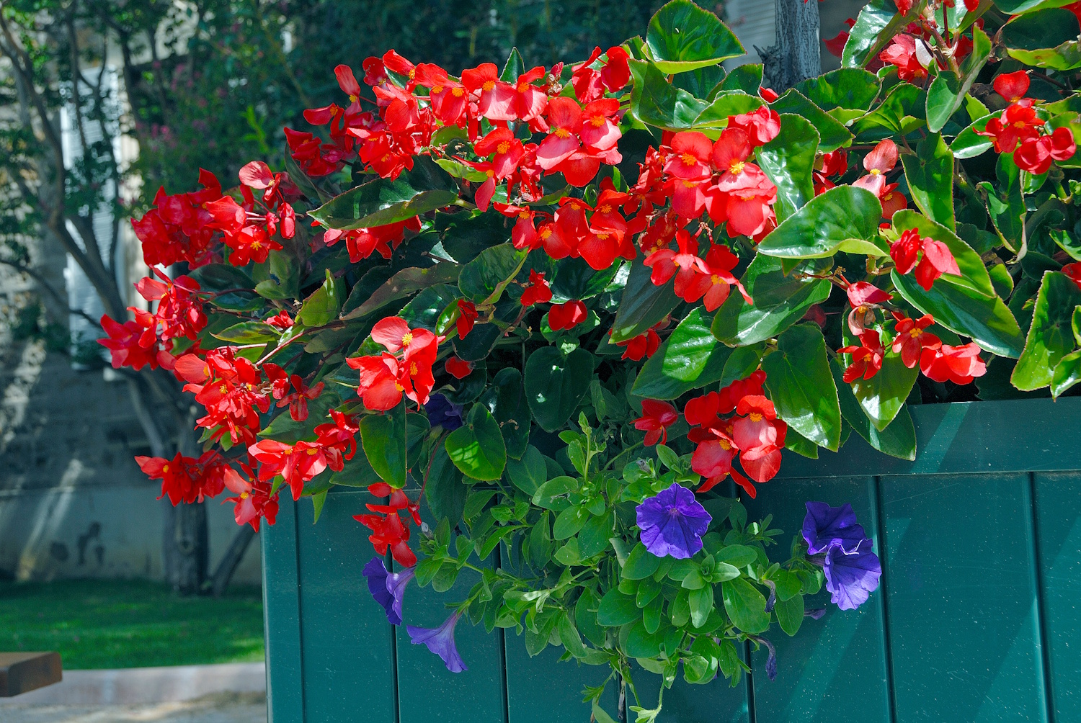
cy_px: 362
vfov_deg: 23.8
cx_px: 540
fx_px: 1714
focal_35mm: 57
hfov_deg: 35.0
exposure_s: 1/125
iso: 100
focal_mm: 38
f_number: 8
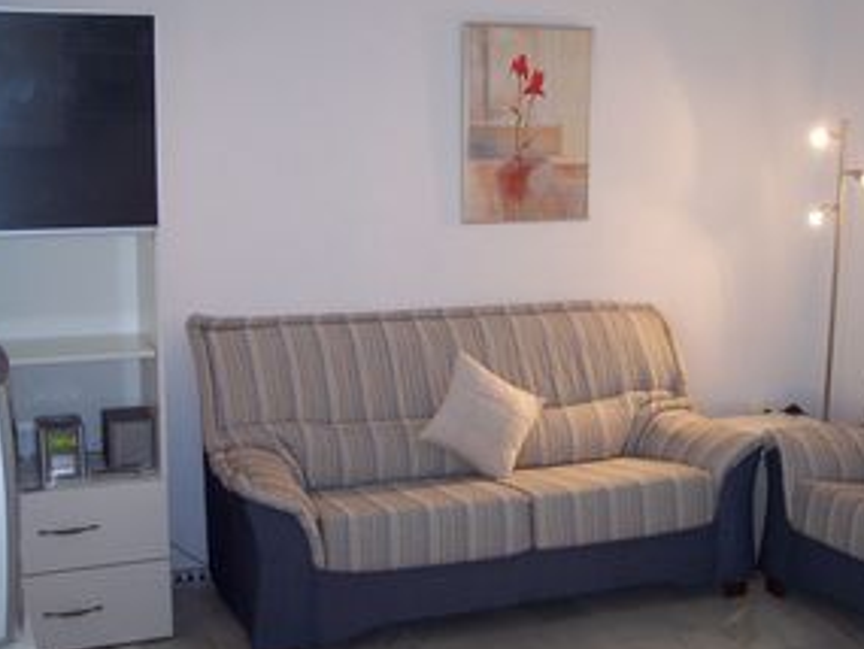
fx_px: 1224
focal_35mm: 49
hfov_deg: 38.7
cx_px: 518
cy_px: 303
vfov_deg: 29.7
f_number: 2.8
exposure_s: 1/30
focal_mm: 8
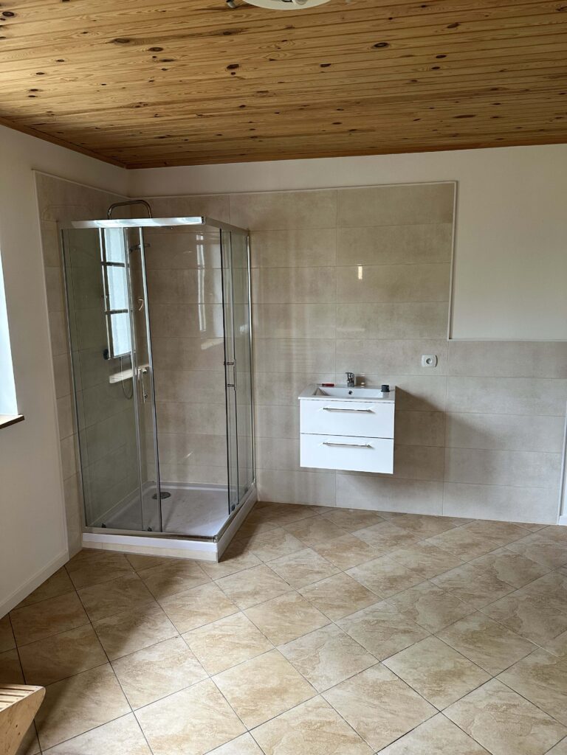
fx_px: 524
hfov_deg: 56.8
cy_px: 378
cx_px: 284
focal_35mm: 24
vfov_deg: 71.6
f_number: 1.78
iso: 250
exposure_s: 1/81
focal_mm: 6.86
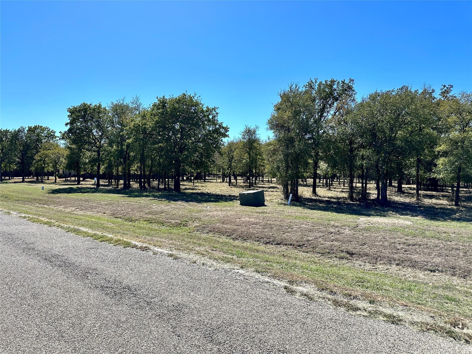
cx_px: 236
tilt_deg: -1.5
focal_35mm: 24
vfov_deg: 56.8
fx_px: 327
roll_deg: -0.2
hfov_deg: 71.6
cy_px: 177
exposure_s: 1/4762
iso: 80
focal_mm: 6.86
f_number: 1.78
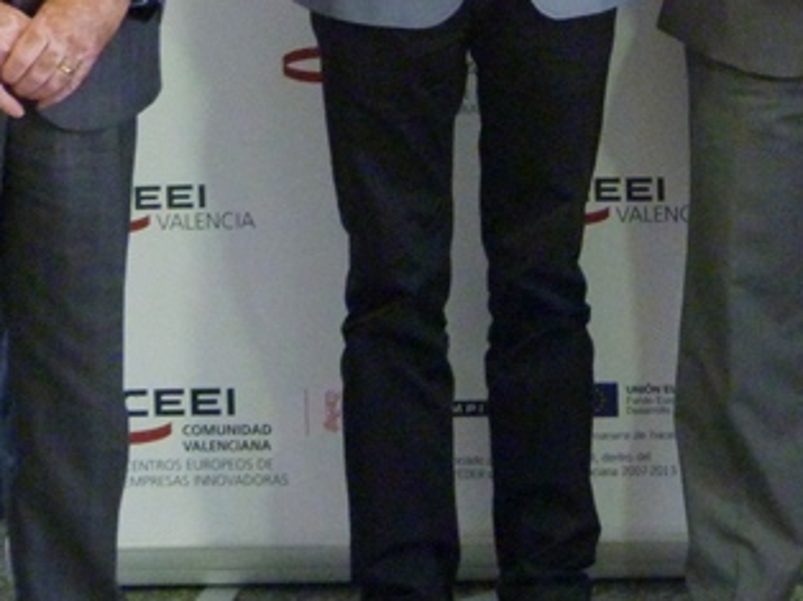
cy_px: -248
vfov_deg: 12.8
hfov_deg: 17.0
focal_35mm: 111
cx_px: 954
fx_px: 2573
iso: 400
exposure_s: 1/25
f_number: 3
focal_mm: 6.2
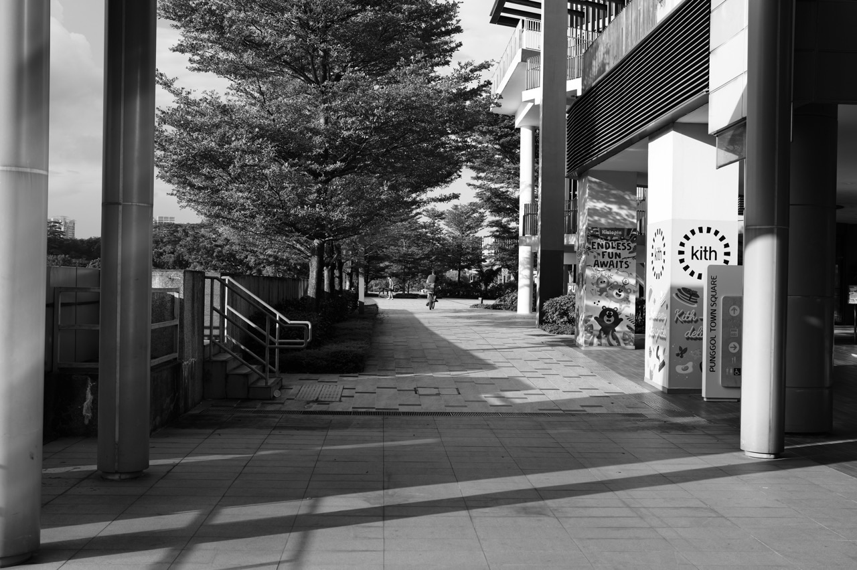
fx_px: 1023
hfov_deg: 45.5
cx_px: 428
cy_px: 285
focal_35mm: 43
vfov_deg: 31.2
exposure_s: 1/320
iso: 100
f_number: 4.5
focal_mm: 43
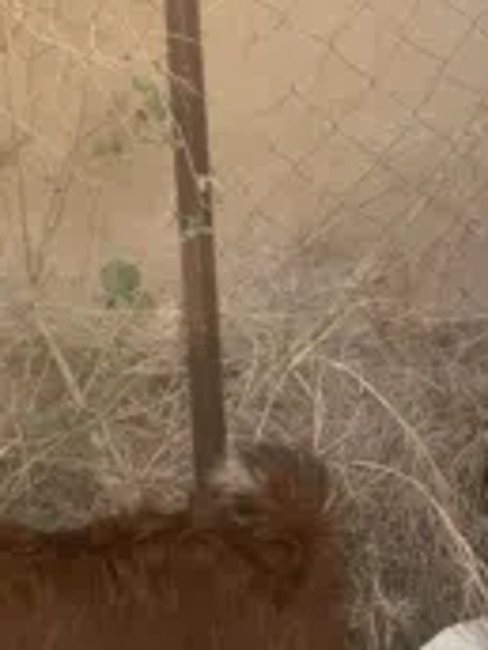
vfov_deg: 16.3
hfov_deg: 12.2
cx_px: 140
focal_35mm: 121
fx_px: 2274
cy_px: 333
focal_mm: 6
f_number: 2
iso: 32
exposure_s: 1/122
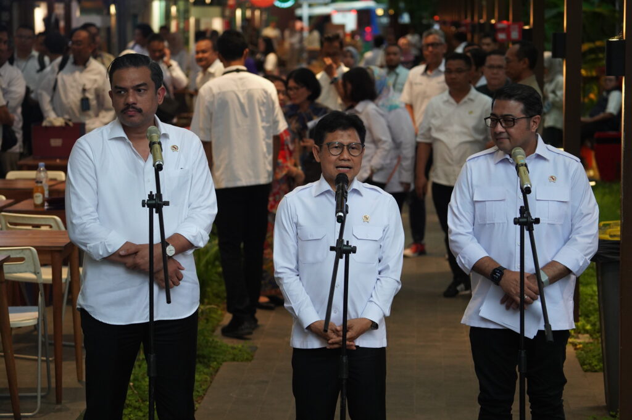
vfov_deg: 14.1
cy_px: 210
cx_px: 316
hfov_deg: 21.0
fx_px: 1701
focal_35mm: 97
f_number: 4
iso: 4000
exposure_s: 1/160
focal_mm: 97
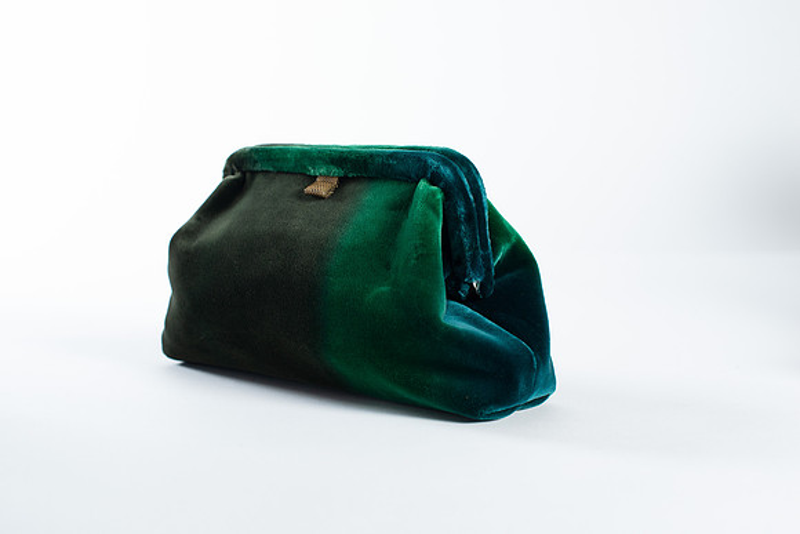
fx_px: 1111
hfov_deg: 39.6
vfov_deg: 27.0
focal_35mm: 50
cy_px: 267
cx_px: 400
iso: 200
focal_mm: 50
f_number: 5.6
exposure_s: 1/200
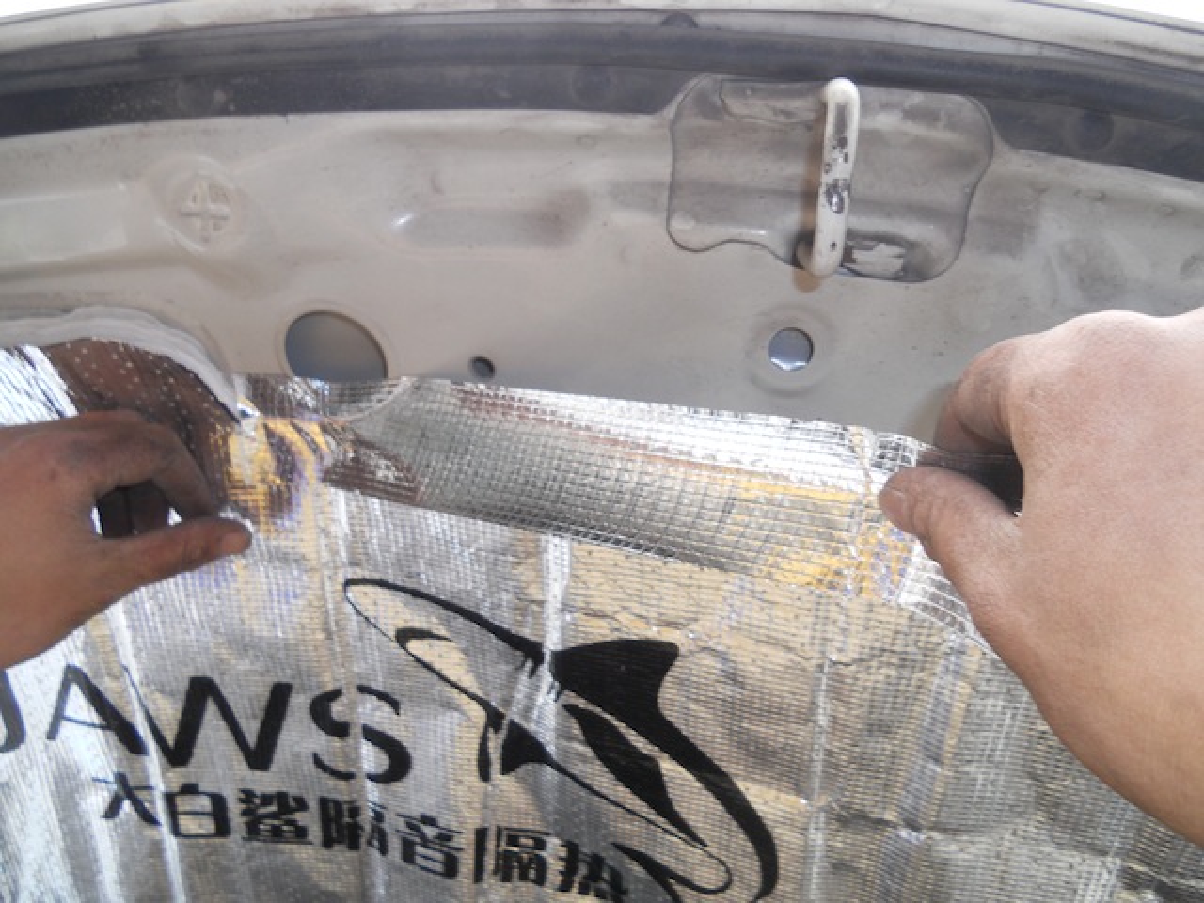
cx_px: 602
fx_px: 939
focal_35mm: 27
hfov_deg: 65.3
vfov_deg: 51.4
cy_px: 452
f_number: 3.2
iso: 80
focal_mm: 4.9
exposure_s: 1/40
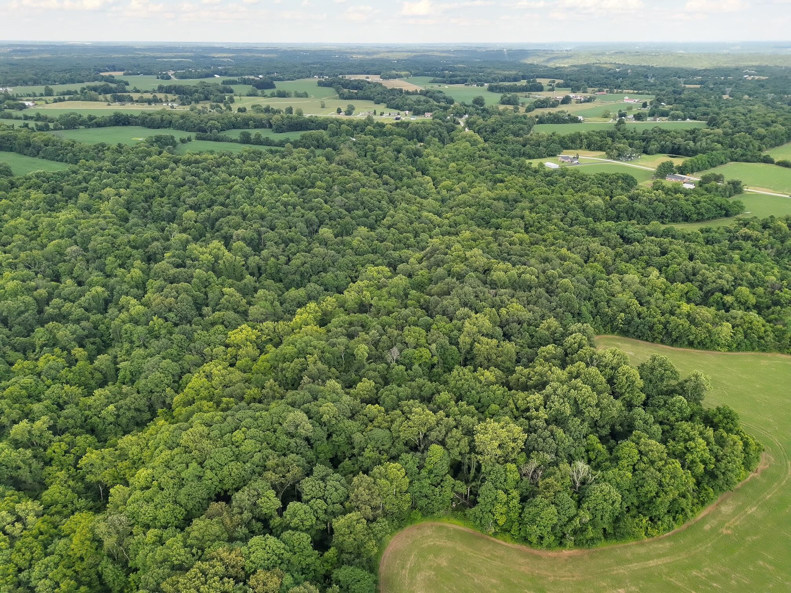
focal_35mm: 24
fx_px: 548
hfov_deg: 71.6
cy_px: 296
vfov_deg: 56.8
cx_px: 396
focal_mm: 6.72
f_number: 1.7
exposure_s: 1/2000
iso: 260
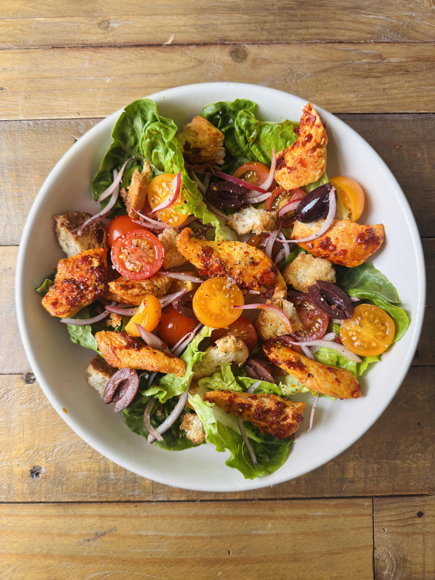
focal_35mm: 24
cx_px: 218
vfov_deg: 71.6
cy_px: 290
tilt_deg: -88.2
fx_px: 402
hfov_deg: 56.8
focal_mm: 6.76
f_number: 1.78
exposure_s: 1/121
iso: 125
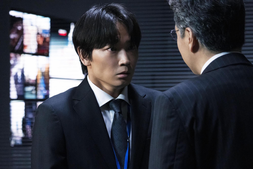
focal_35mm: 202
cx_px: 126
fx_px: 1419
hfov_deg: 10.2
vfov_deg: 6.8
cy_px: 84
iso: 8000
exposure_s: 1/80
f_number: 6.3
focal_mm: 135
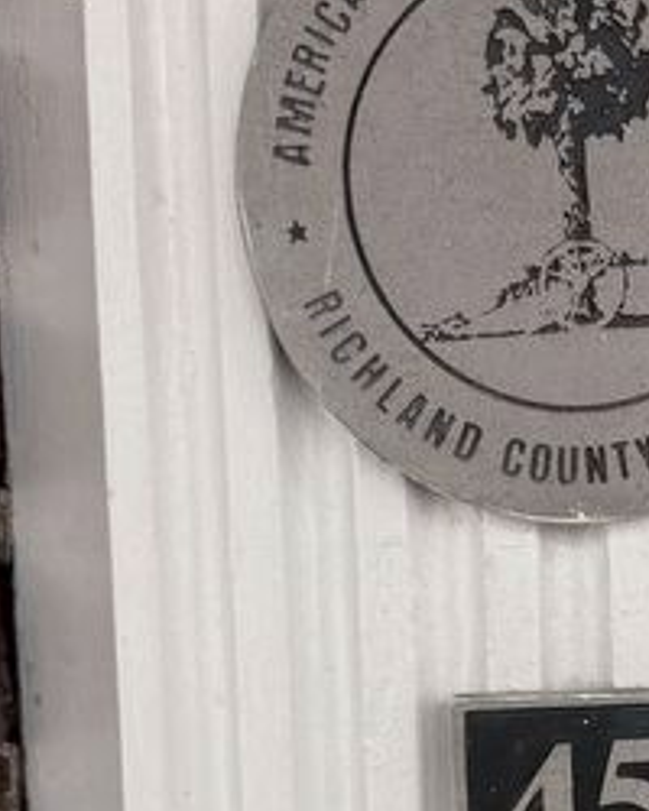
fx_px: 1801
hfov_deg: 19.8
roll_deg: -0.9
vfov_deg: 24.6
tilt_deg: -7.8
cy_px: 740
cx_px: 649
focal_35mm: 75
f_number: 1.78
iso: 160
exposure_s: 1/121
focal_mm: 6.76
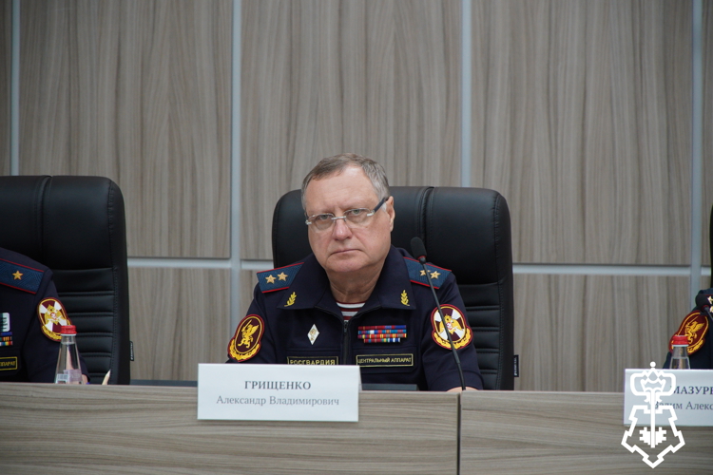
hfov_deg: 13.2
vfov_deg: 8.8
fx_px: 3089
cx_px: 356
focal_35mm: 156
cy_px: 238
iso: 1000
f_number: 4.5
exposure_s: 1/125
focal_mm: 104
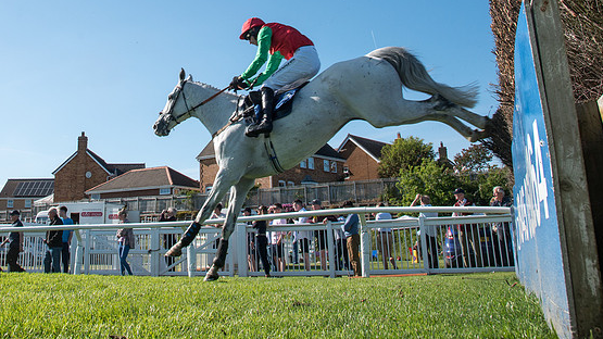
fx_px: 655
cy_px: 16
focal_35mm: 41
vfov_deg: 27.6
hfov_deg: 48.2
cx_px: 181
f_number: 8
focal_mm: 24
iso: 500
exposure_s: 1/800
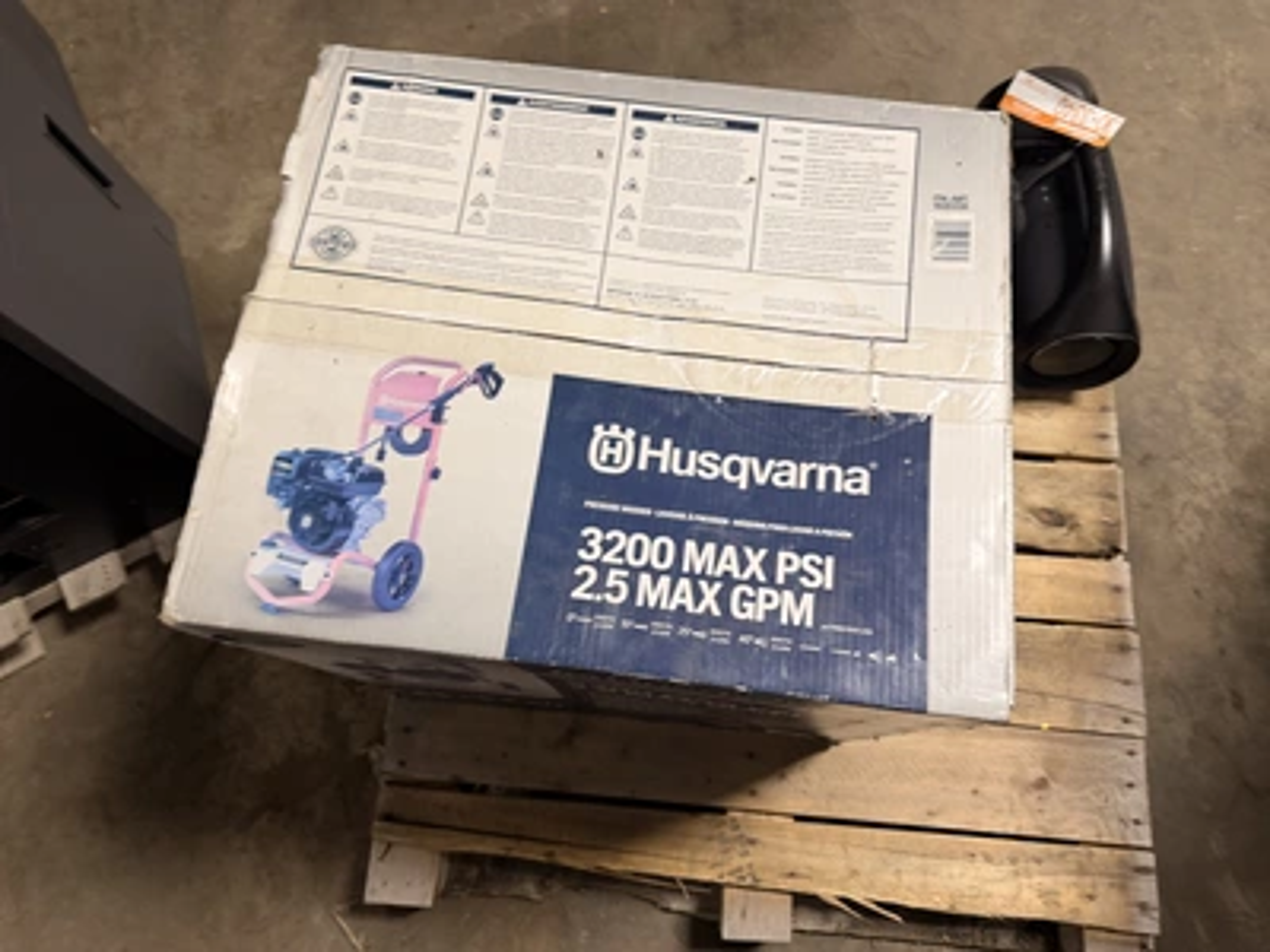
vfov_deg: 56.8
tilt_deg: -70.3
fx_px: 881
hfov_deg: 71.6
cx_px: 635
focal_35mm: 24
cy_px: 476
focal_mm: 6.76
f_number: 1.78
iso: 160
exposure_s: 1/60
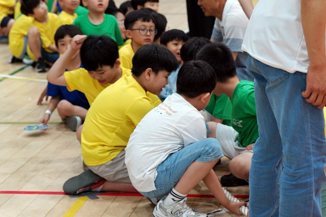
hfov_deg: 19.6
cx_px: 224
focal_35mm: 104
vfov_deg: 13.2
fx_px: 942
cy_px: 101
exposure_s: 1/160
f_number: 4
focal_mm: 70
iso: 1000
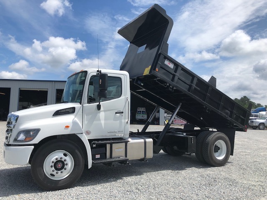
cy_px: 100
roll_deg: -0.7
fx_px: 216
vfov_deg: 49.7
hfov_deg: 63.4
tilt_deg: +3.7
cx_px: 134
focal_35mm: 28
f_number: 1.8
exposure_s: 1/2825
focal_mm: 3.99
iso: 20
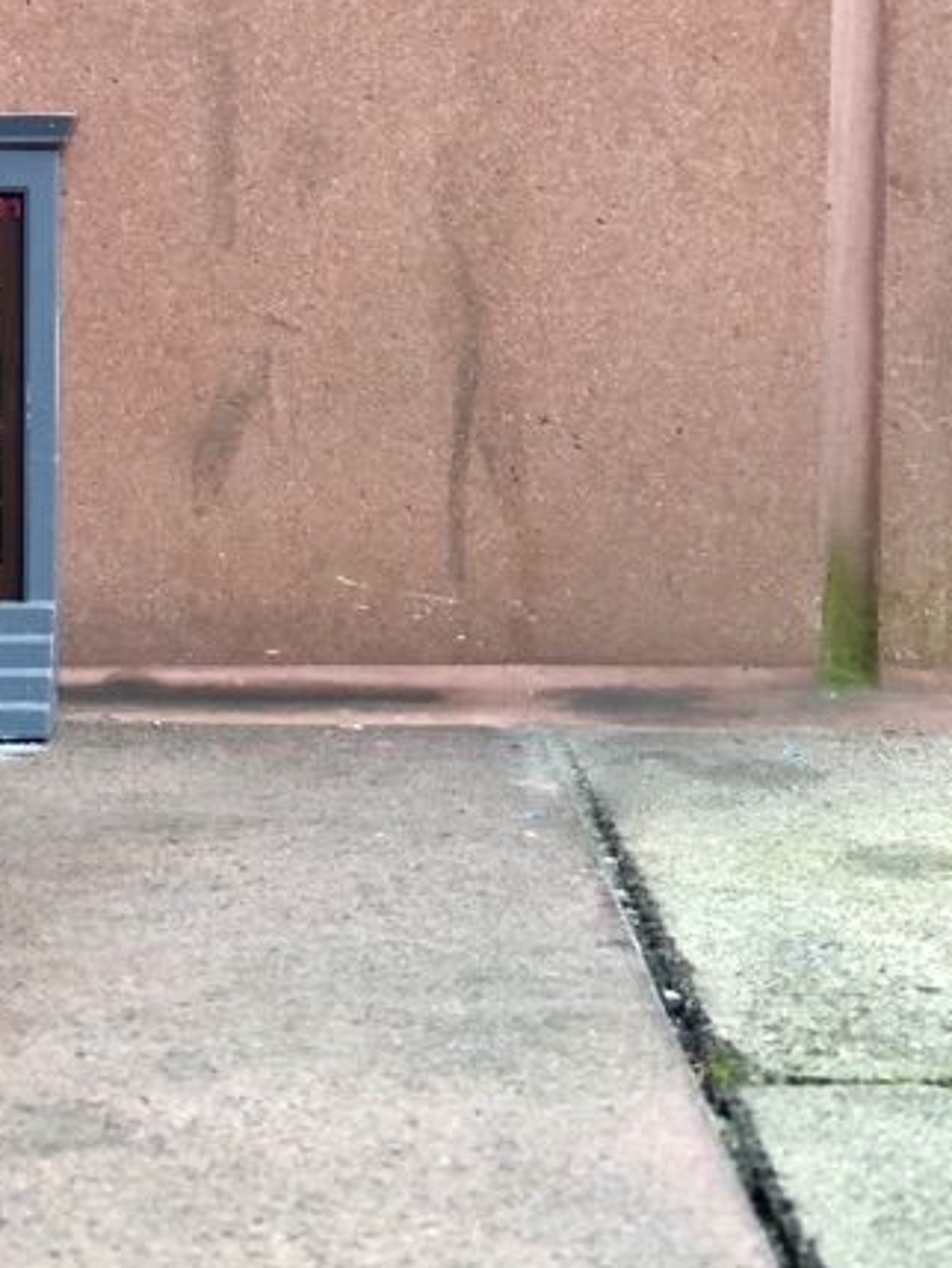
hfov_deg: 17.3
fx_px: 3115
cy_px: 671
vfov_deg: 23.0
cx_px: 263
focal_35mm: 85
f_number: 2.8
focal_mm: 6.6
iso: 80
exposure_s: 1/33
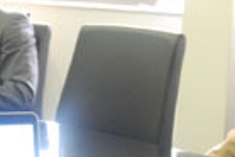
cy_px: 222
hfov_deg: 16.4
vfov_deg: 10.8
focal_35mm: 124
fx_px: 809
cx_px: 51
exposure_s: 1/40
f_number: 5
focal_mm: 23
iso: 1600
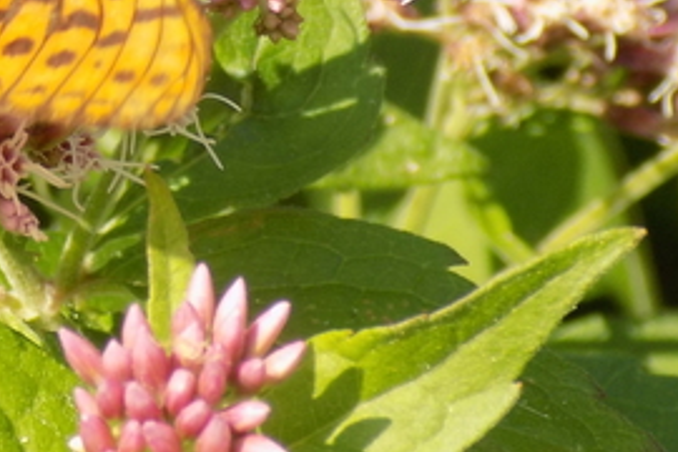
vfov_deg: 3.5
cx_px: -144
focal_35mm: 388
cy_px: -65
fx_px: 7307
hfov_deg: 5.3
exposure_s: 1/200
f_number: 4.8
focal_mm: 20.9
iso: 80
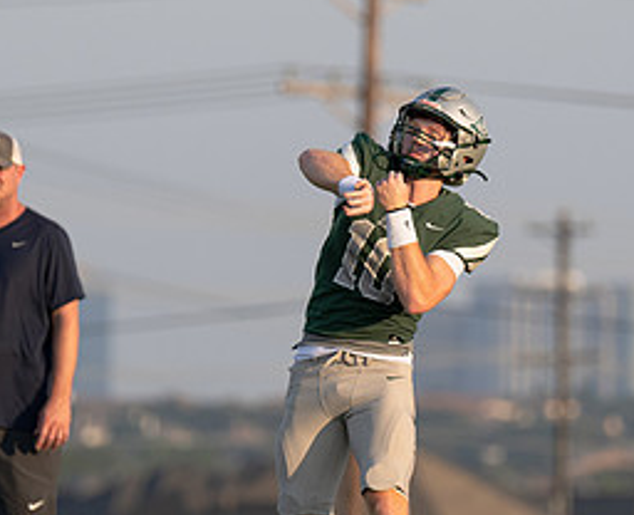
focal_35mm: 653
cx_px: 343
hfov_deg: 2.9
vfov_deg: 2.4
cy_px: 272
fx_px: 12328
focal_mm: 200
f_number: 2.8
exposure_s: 1/1250
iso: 100
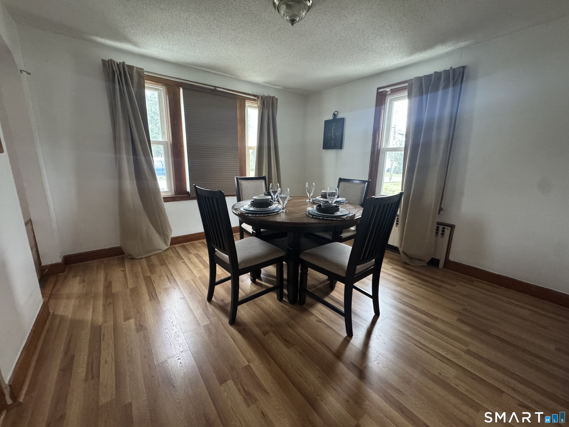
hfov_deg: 102.1
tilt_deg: -13.7
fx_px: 230
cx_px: 284
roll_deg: -1.0
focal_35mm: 14
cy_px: 214
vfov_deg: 85.7
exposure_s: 1/60
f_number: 2.2
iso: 1000
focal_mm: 2.22
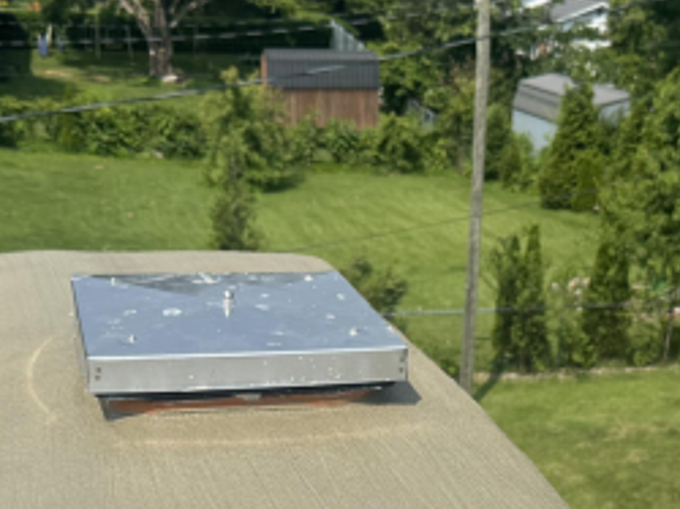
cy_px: 525
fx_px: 1256
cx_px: 401
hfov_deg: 30.2
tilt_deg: -25.8
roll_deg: -2.7
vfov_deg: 21.9
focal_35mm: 64
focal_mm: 6.76
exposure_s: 1/6410
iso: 80
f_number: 1.78
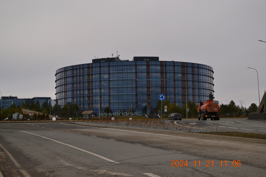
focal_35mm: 63
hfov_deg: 31.9
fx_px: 465
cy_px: 88
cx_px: 133
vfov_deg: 21.6
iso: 1600
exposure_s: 1/2000
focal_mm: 42
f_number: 7.1
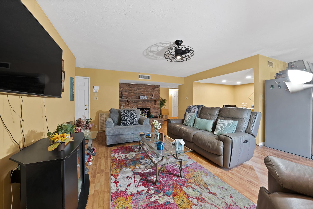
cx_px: 156
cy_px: 104
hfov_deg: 112.6
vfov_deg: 90.1
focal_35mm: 12
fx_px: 104
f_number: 9
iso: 640
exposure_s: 1.3
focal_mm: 12
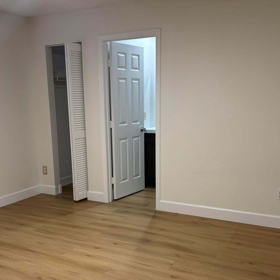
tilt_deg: -11.9
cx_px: 136
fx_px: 366
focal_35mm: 40
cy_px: 180
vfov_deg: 41.5
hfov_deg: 41.9
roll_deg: +1.3
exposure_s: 1/60
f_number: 1.6
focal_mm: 5.96
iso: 160
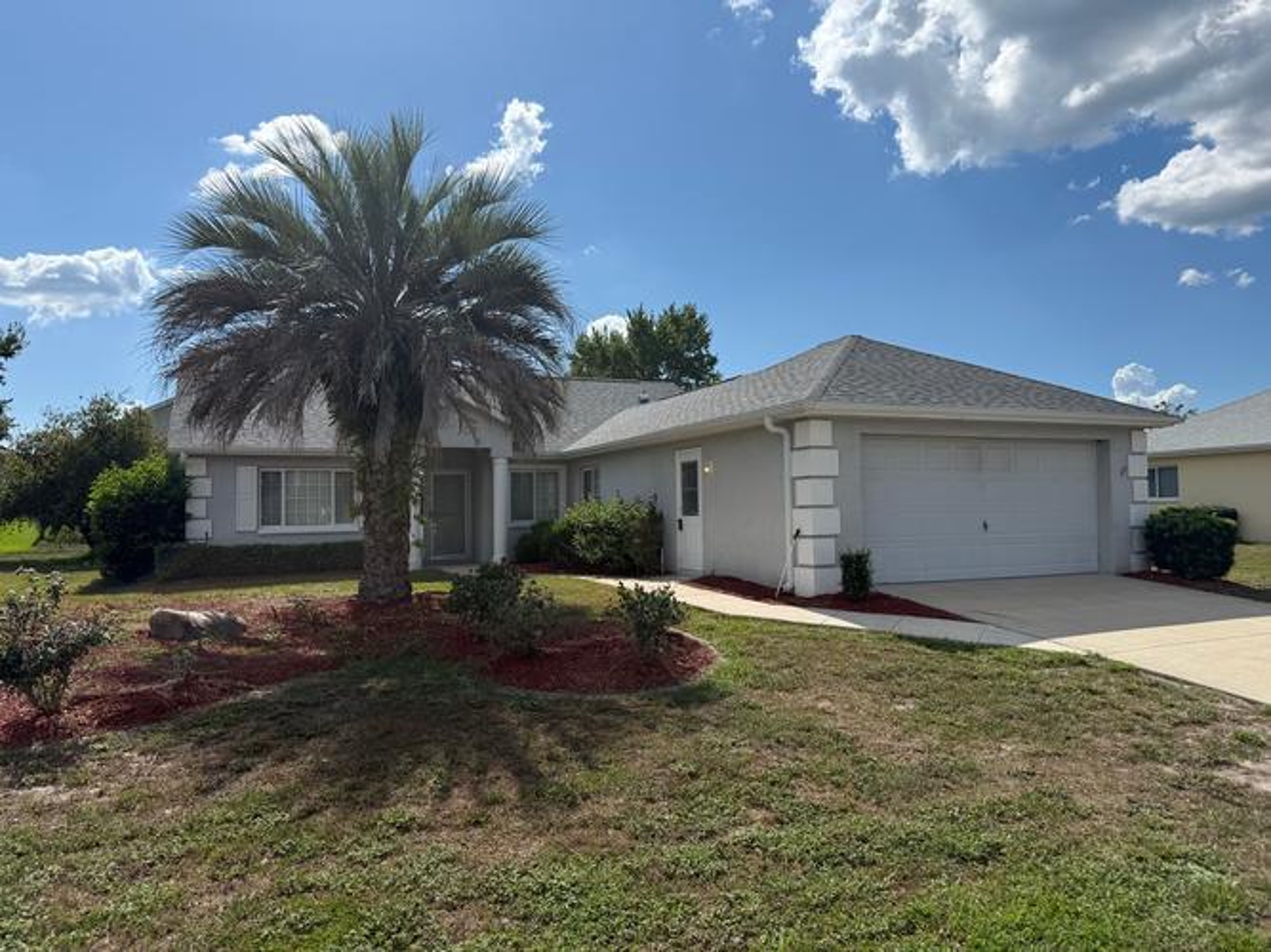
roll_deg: +0.5
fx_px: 881
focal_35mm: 24
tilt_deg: +2.3
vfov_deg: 56.8
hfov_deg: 71.6
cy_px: 476
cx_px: 636
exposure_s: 1/6711
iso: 80
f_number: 1.78
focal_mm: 6.76
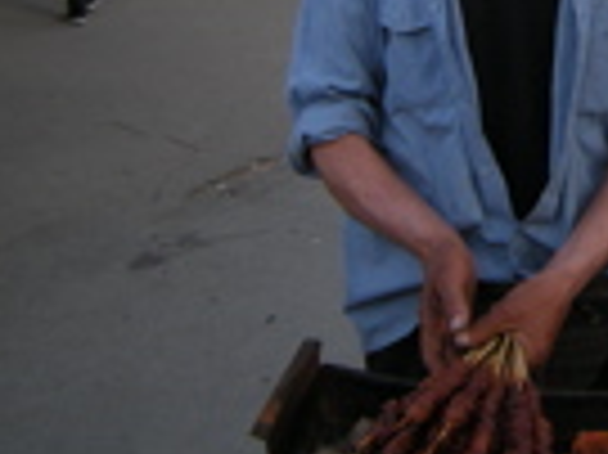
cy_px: -54
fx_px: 1457
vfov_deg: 17.1
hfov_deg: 22.3
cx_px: 662
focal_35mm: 83
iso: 64
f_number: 2.8
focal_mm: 4.7
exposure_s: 1/144
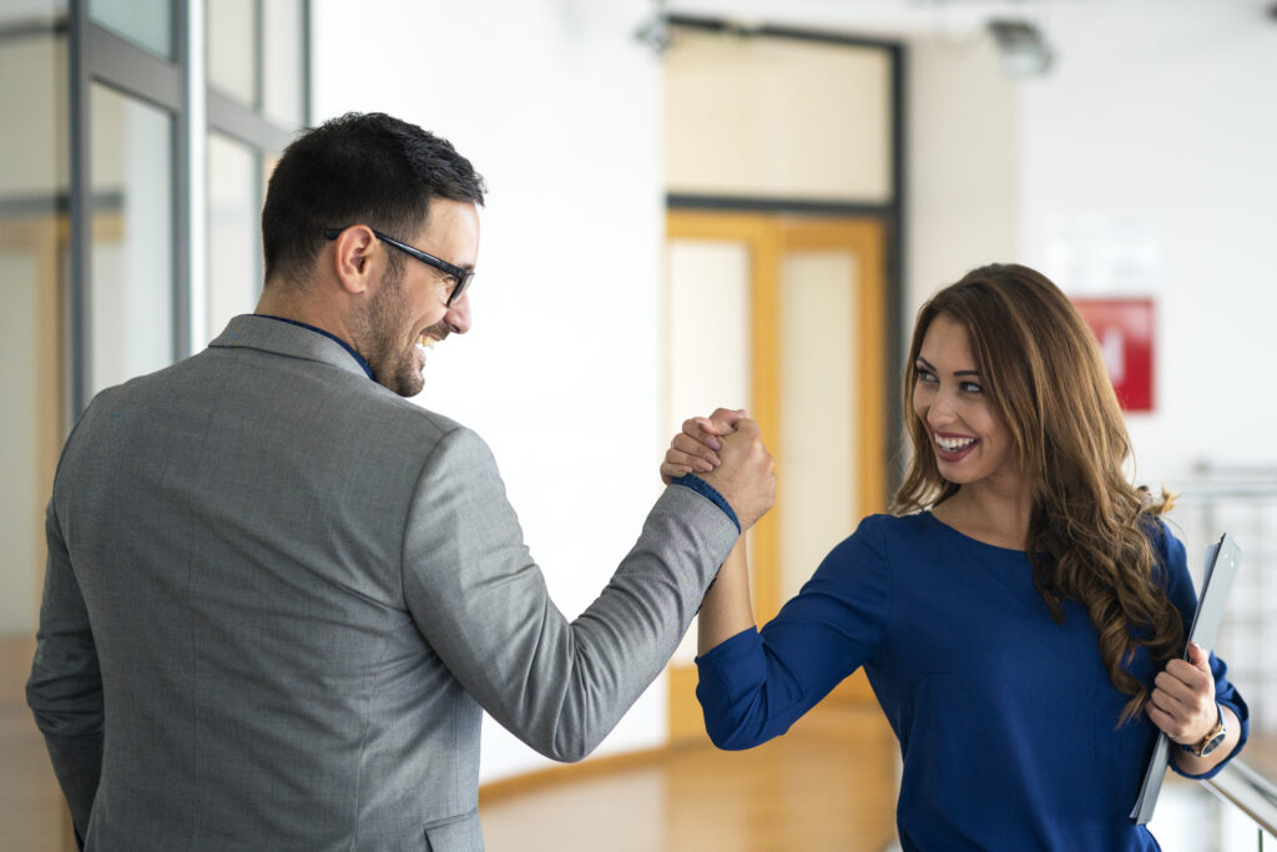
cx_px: 638
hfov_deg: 39.6
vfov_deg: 27.0
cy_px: 426
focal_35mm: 50
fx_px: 1774
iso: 640
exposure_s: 1/640
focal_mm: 50
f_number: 1.8
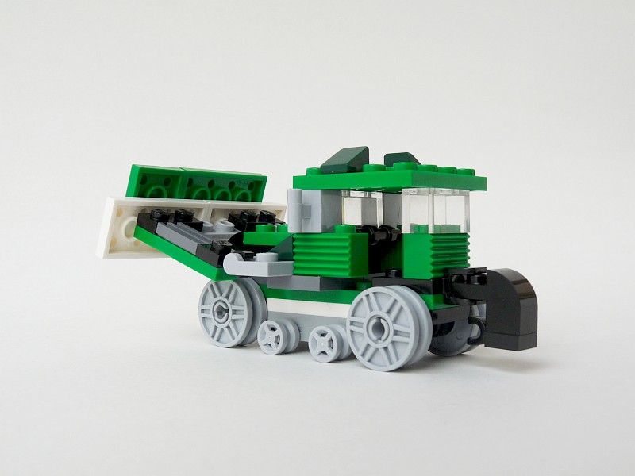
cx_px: 318
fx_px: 807
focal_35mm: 44
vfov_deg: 32.9
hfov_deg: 42.9
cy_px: 238
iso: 100
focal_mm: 7.8
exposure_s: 1/100
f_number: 6.3
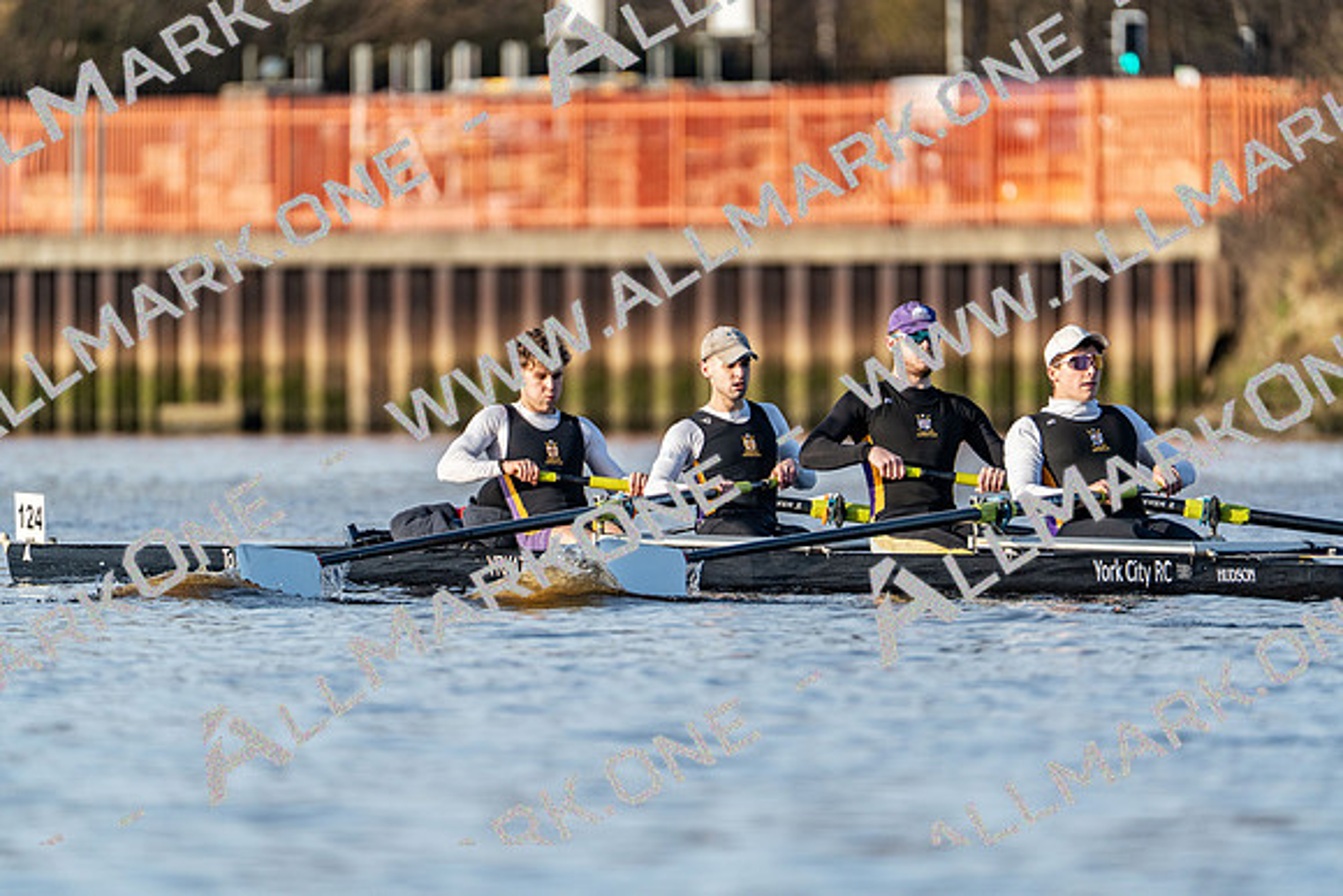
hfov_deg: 3.4
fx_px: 22388
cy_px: 448
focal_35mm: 600
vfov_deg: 2.3
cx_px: 672
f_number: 6.3
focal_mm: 600
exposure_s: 1/2000
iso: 800
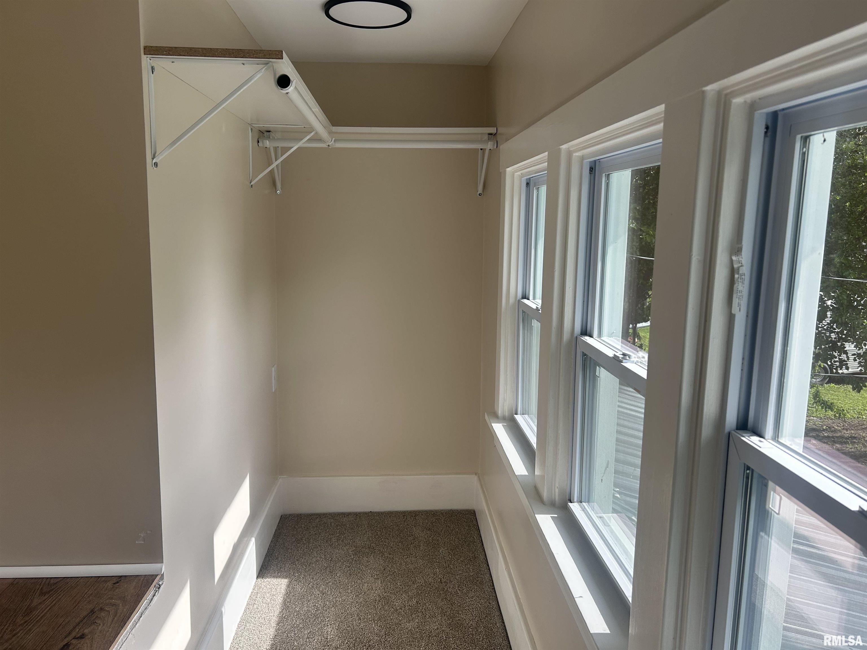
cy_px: 325
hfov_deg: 67.3
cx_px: 434
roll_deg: -0.2
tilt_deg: -8.3
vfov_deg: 53.1
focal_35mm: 26
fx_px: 651
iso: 50
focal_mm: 5.7
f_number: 1.5
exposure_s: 1/1009
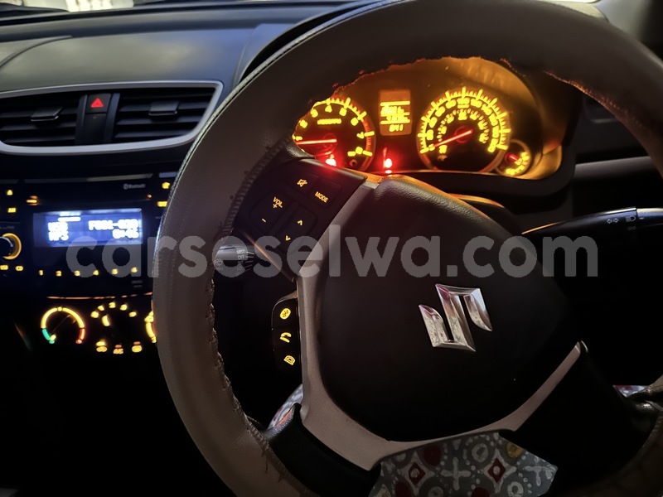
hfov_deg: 71.6
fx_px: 460
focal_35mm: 24
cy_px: 248
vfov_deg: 56.8
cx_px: 332
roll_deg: +3.2
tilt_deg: -32.8
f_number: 1.78
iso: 3200
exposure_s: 1/2
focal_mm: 6.86
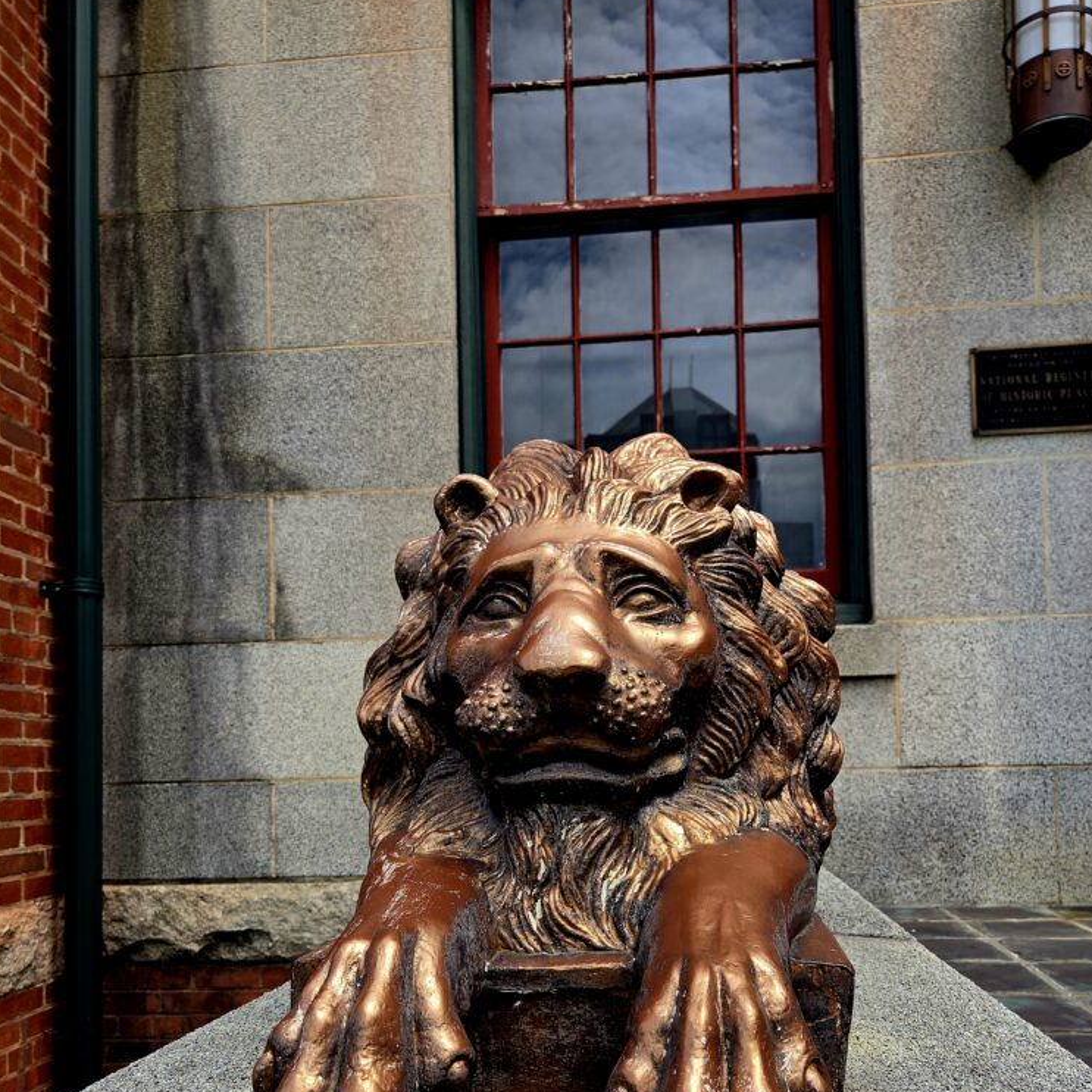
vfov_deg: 56.0
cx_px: 560
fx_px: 999
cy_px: 735
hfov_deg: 57.3
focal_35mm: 28
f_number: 1.8
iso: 80
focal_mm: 5.4
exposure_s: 1/5000
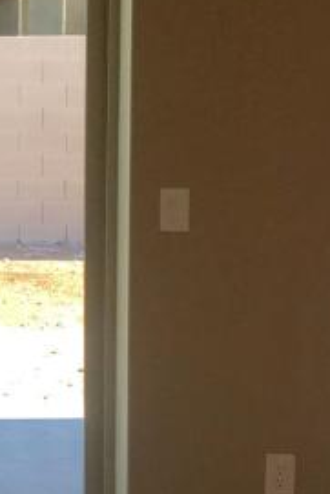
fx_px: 1565
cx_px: -438
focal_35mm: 114
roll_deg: +1.1
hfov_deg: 10.5
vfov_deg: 17.8
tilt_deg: -2.3
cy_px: 122
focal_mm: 4.15
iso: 40
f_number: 2.2
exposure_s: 1/120
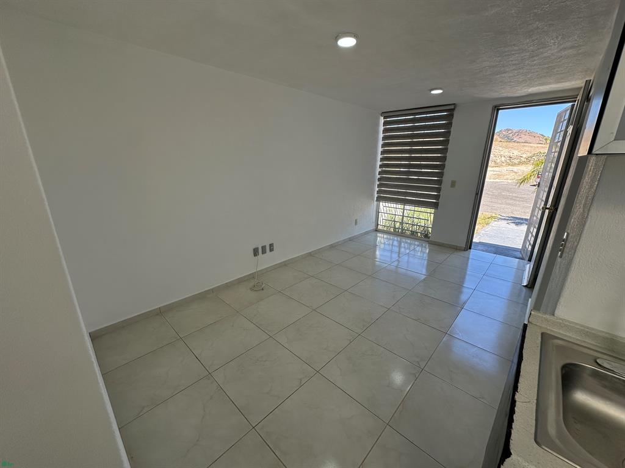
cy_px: 234
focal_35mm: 14
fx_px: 253
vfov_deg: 85.7
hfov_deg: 102.1
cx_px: 312
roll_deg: -1.6
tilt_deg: -14.7
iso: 40
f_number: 2.2
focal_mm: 2.22
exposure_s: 1/309
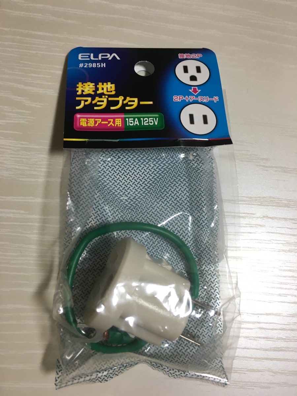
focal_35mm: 29
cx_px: 148
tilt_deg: -80.0
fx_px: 332
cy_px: 198
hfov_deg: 48.2
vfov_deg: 61.7
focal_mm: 4.15
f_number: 2.2
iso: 40
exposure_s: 1/30
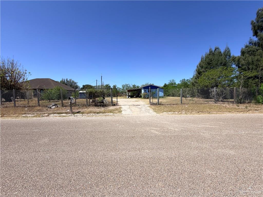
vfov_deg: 85.7
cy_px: 98
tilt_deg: -2.0
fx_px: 106
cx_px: 132
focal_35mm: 14
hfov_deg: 102.1
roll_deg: +1.1
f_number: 2.2
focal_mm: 2.22
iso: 20
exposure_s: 1/1087
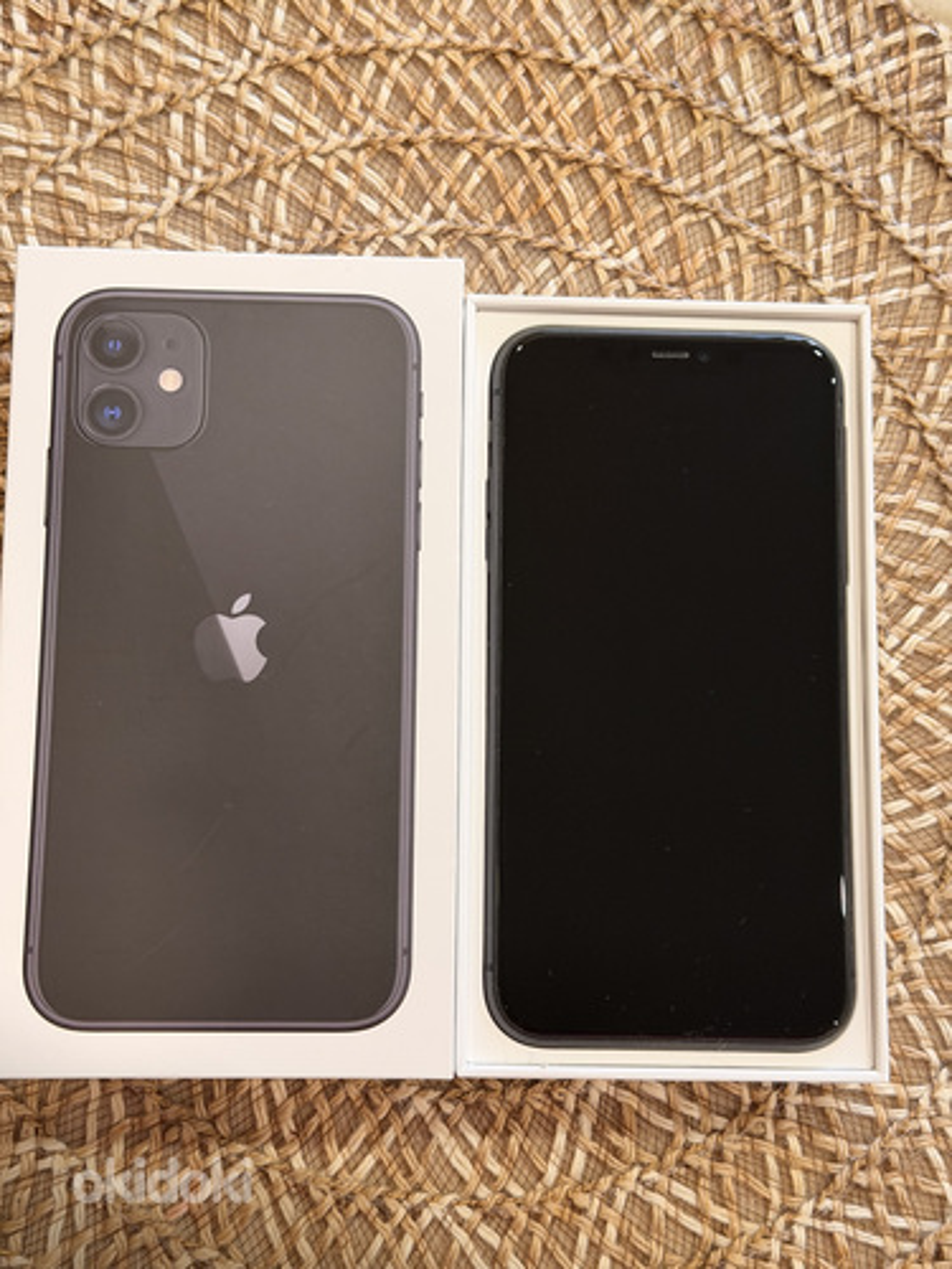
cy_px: 634
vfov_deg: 39.7
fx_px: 1760
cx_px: 476
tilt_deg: -80.3
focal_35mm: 48
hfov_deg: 30.3
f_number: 1.78
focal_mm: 6.76
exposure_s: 1/33
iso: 500
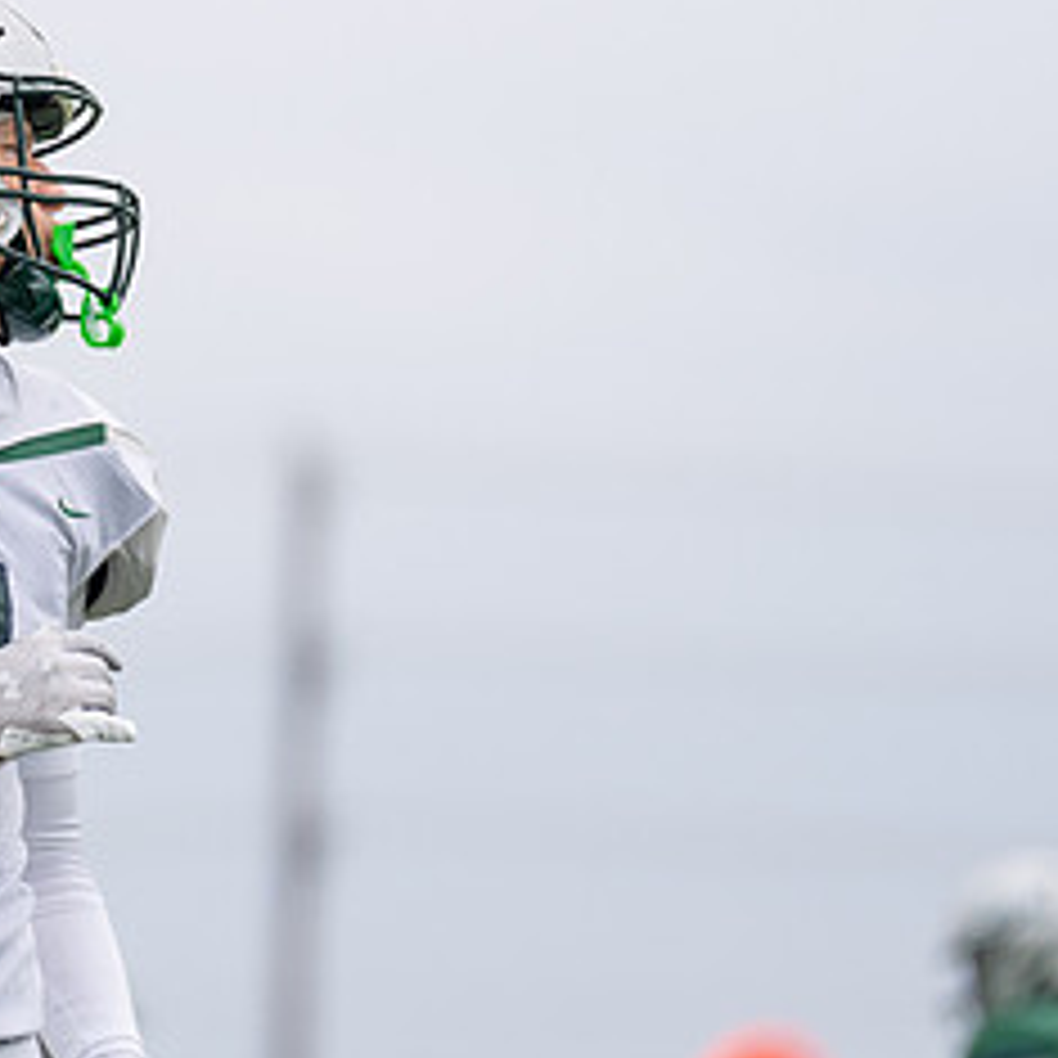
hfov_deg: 3.3
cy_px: 490
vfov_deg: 3.3
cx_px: -108
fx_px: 18223
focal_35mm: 527
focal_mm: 200
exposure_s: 1/1250
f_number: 2.8
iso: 250
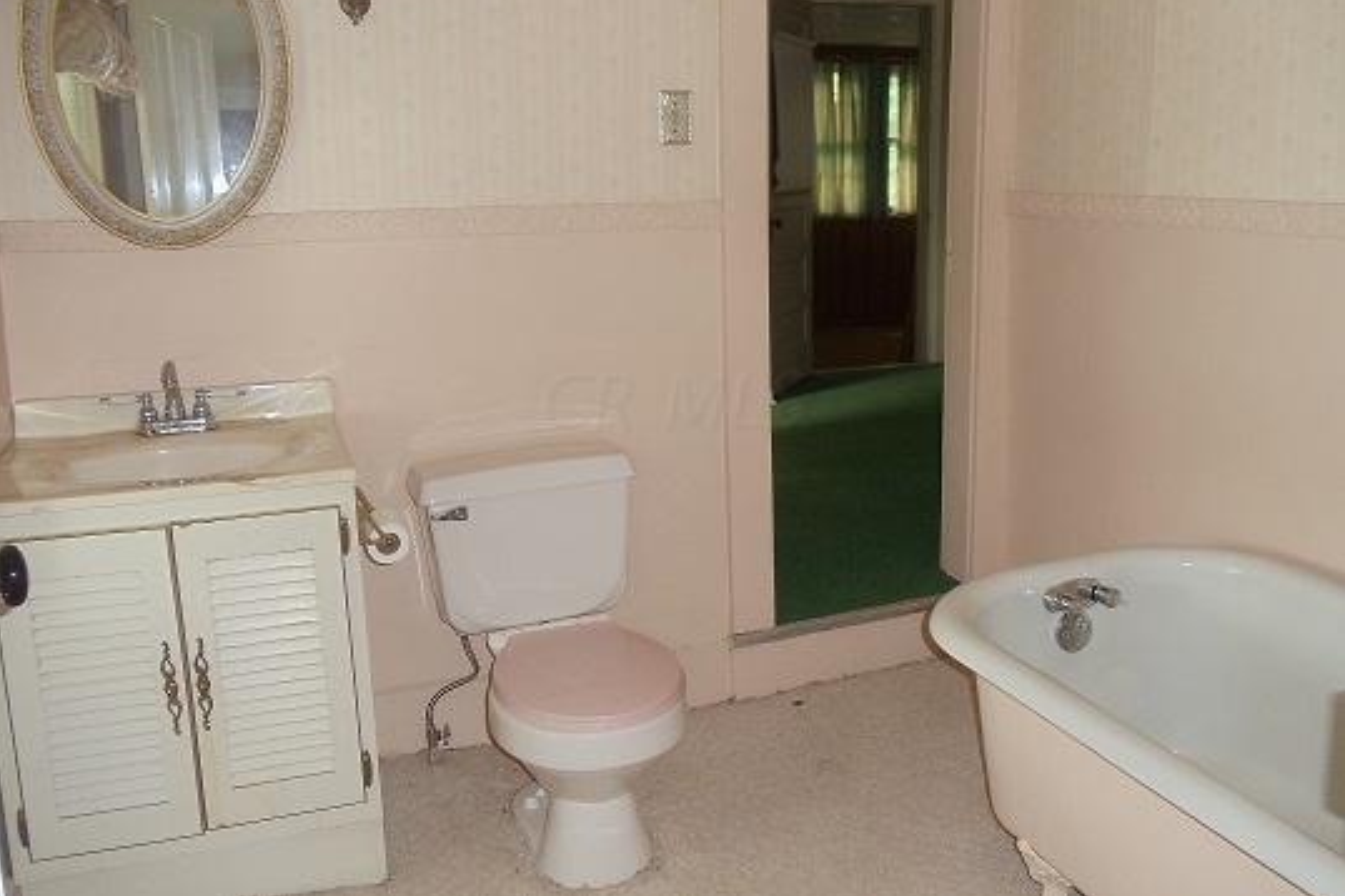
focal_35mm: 46
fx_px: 1718
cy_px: 399
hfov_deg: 42.7
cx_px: 671
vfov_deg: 29.2
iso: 100
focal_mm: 6
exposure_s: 1/8
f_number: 3.5
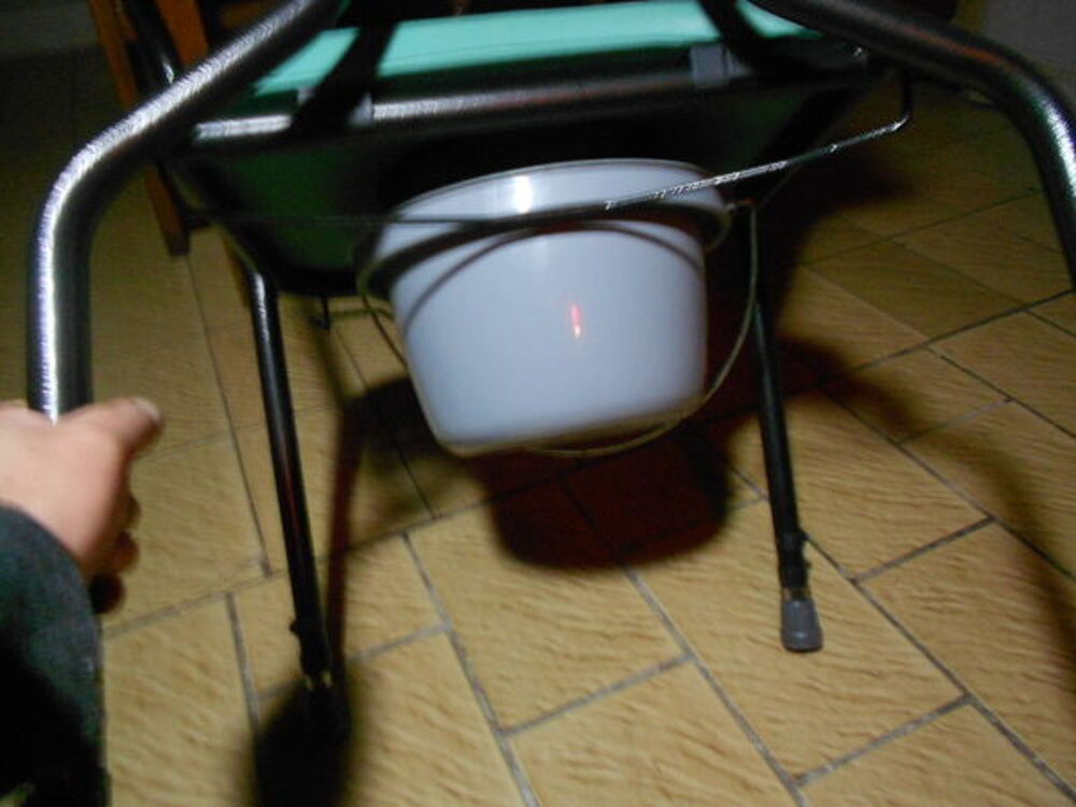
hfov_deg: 67.3
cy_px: 404
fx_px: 808
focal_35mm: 26
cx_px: 538
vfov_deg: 53.1
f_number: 3.2
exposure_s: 1/8
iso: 400
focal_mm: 4.6
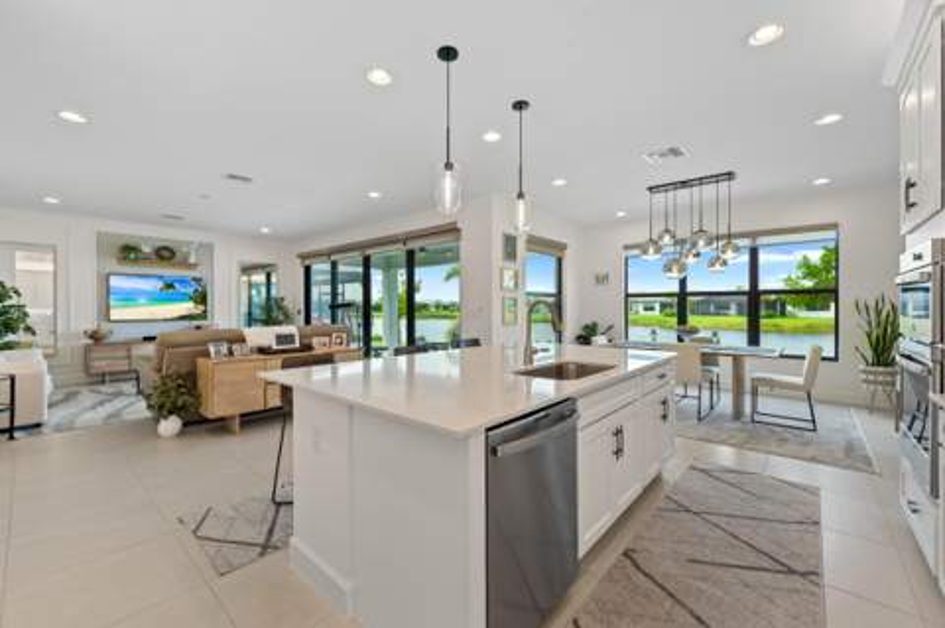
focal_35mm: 14
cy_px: 314
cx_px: 472
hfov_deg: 104.3
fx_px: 367
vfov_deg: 81.1
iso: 250
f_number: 9
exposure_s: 1/6
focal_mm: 14
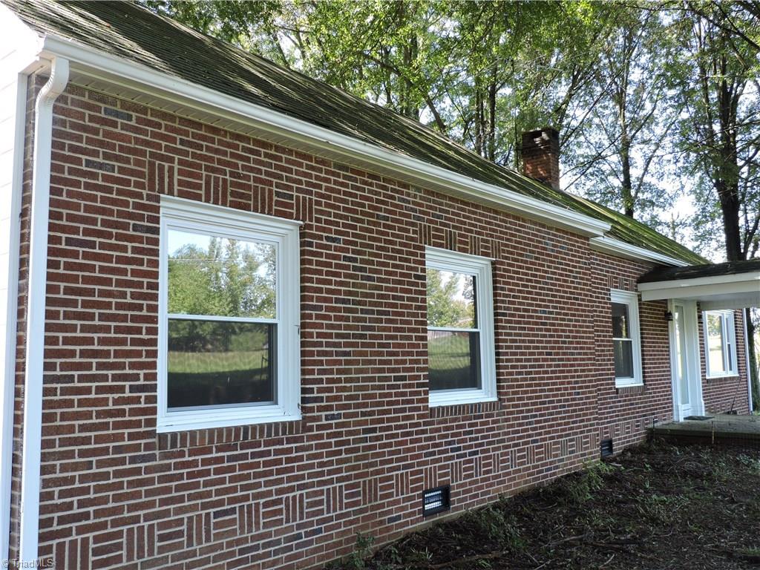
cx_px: 380
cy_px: 285
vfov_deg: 42.9
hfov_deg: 55.4
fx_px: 725
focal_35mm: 33
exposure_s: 1/60
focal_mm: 5.9
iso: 100
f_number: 3.2
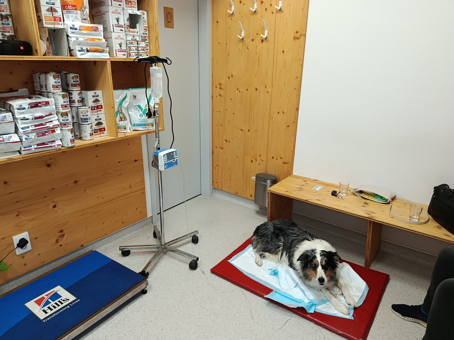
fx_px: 315
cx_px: 227
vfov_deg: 56.8
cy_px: 170
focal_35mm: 24
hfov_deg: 71.6
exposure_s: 1/99.9
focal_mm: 5.24
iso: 1000
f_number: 1.7
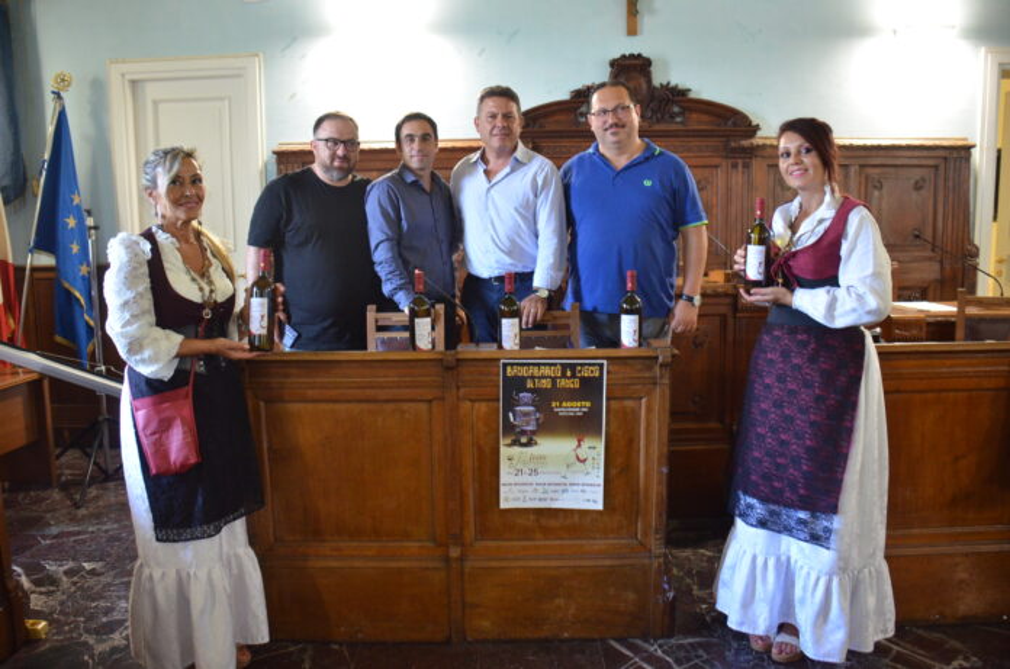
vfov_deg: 47.7
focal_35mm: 27
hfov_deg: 67.5
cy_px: 334
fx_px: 756
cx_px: 505
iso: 1600
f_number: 3.5
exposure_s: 1/50
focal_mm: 18
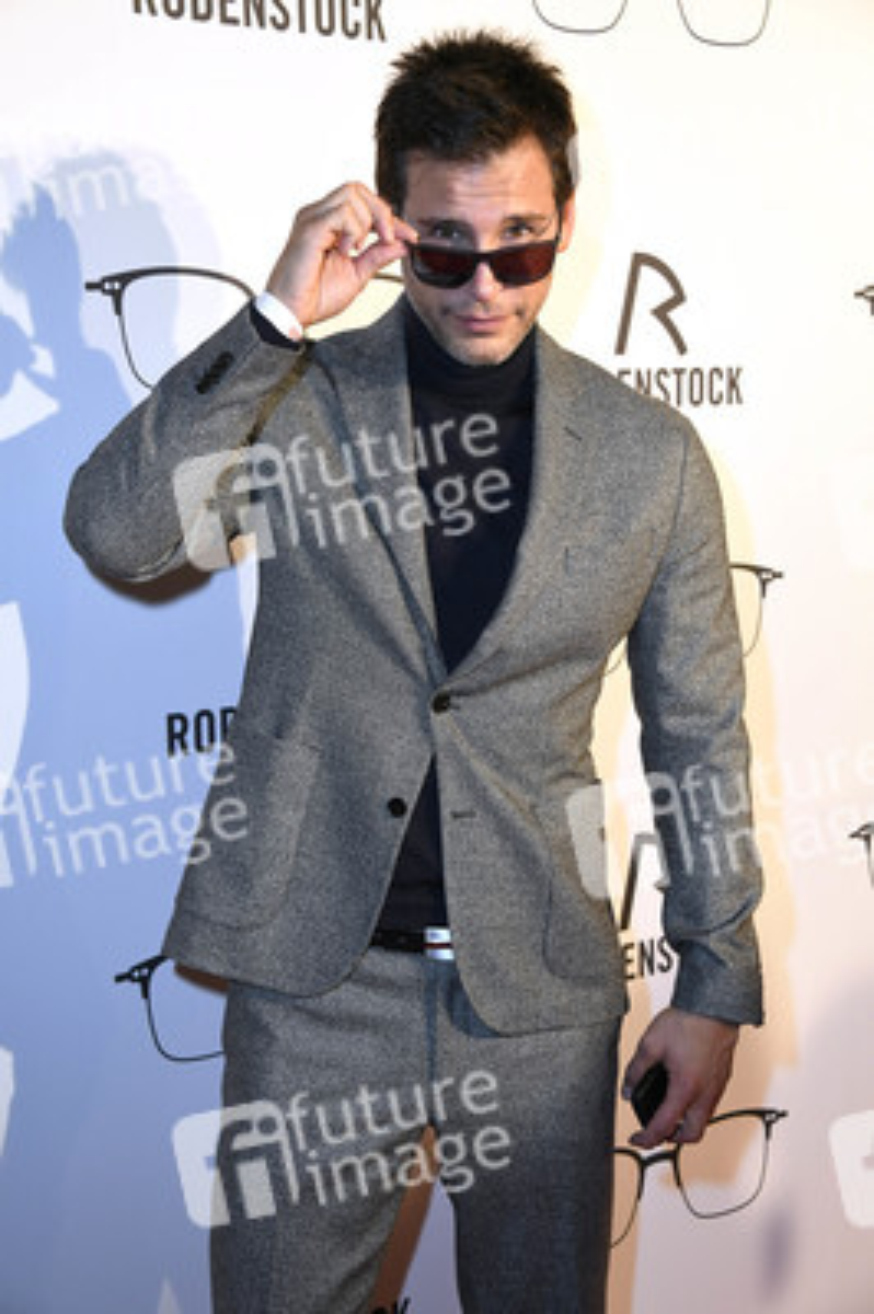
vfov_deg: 35.7
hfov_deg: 24.2
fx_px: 2043
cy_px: 657
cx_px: 437
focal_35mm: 56
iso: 2000
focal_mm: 56
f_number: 6.3
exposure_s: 1/125
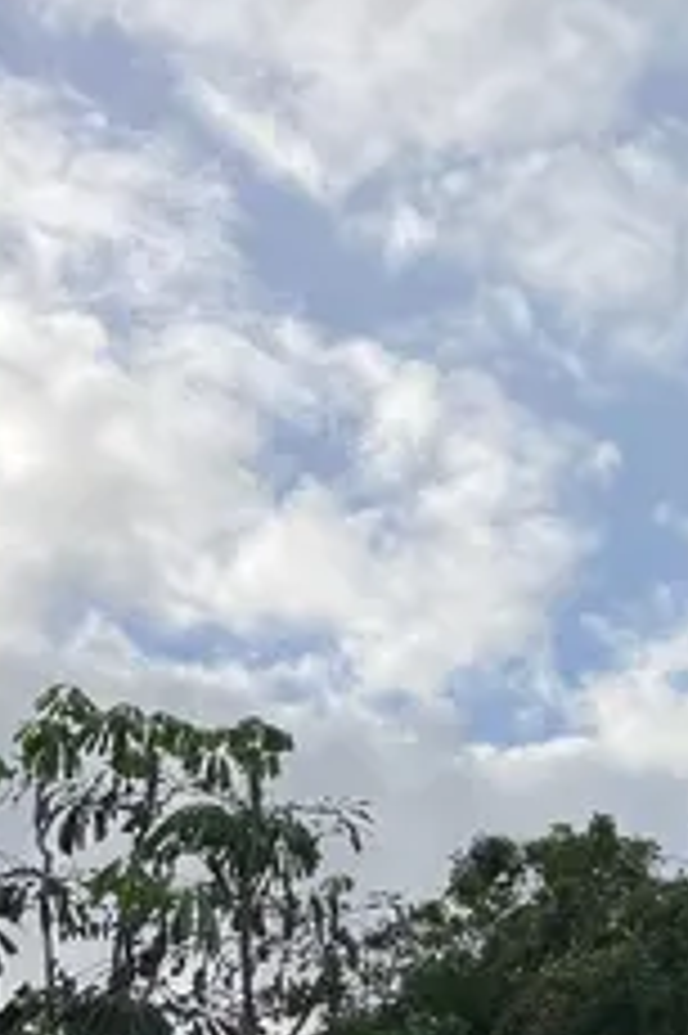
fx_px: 2670
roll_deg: -0.3
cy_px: 700
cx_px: 899
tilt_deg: +23.4
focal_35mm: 93
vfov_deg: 21.8
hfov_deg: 14.1
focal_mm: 3.99
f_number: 1.8
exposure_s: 1/2703
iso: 32
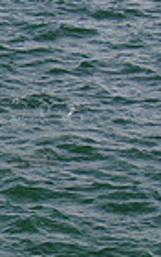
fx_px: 1469
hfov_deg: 5.8
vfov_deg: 9.9
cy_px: 322
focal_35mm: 209
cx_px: -340
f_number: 3.8
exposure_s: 1/640
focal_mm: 8.6
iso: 100
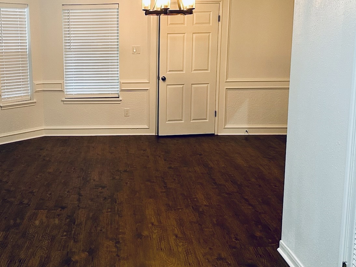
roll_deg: +0.4
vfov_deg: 32.1
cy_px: 109
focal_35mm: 45
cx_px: 104
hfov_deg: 41.2
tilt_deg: -10.4
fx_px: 463
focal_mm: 6.86
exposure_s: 1/60
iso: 320
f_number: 1.78
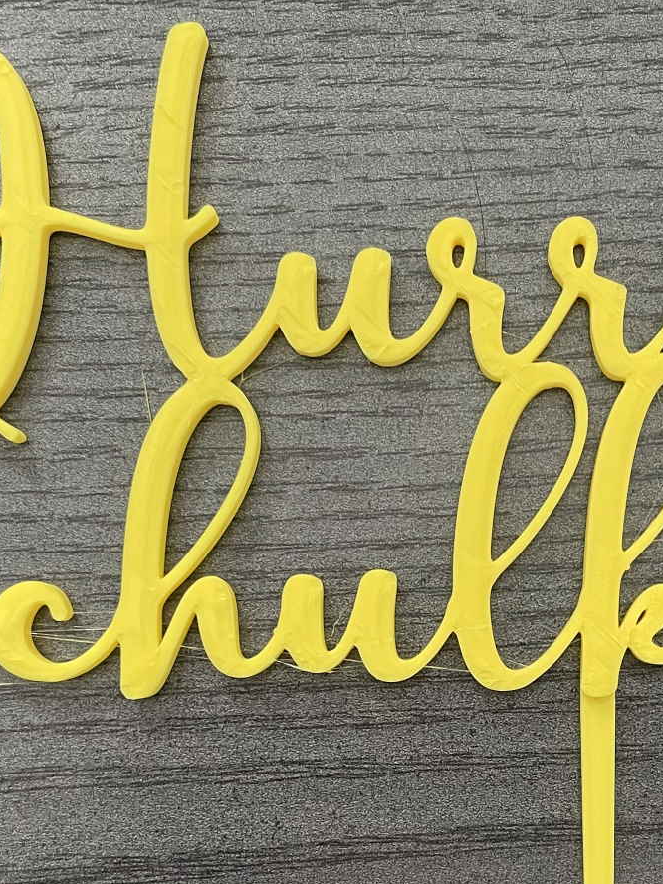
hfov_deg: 24.5
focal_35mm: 59
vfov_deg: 32.1
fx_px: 1507
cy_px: 662
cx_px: 507
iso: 125
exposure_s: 1/76
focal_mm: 4.2
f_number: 1.6
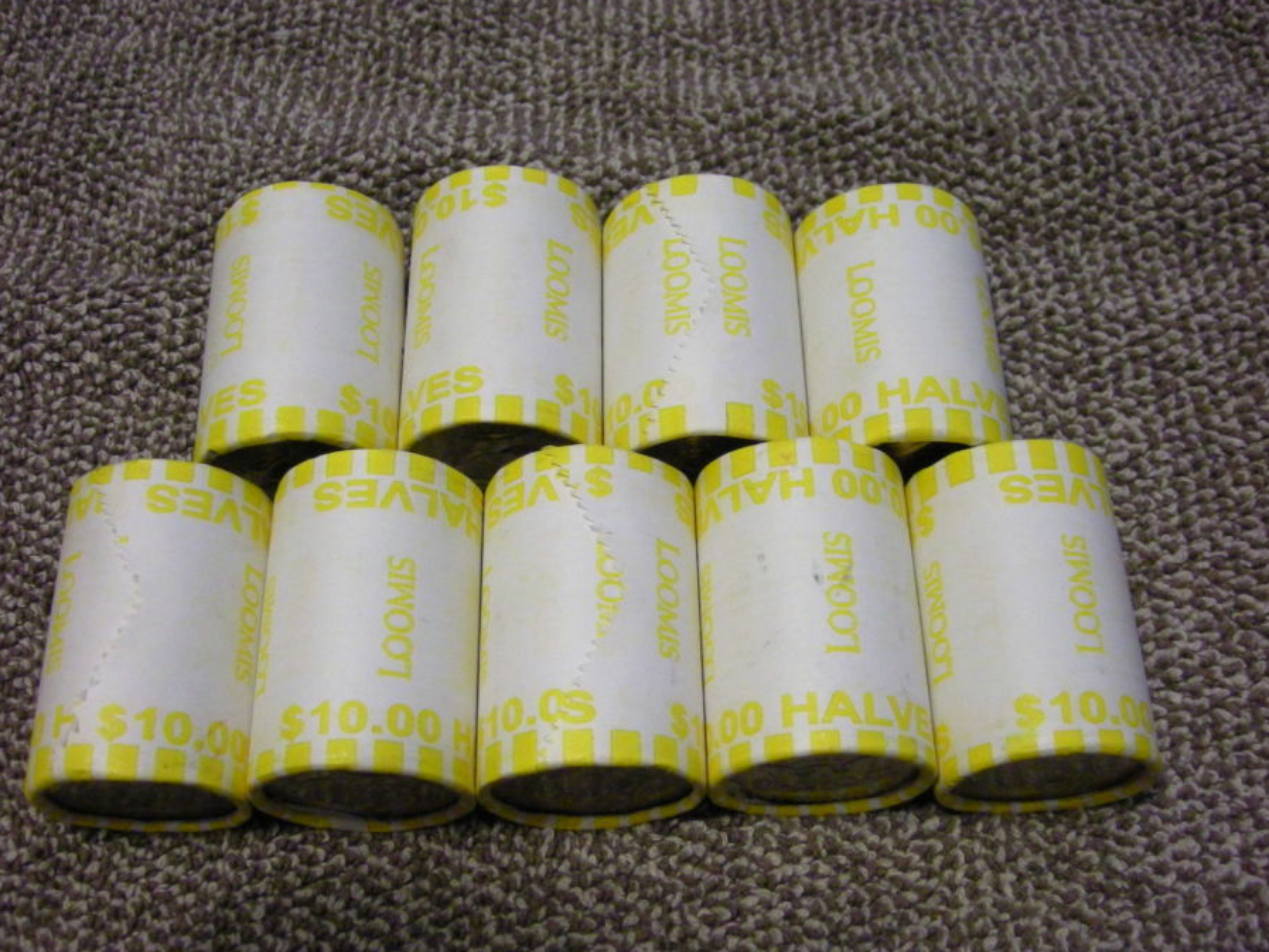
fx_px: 1430
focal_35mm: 39
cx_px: 611
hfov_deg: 47.8
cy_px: 480
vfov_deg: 36.8
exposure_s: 1/30
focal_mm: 5.7
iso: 400
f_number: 2.8
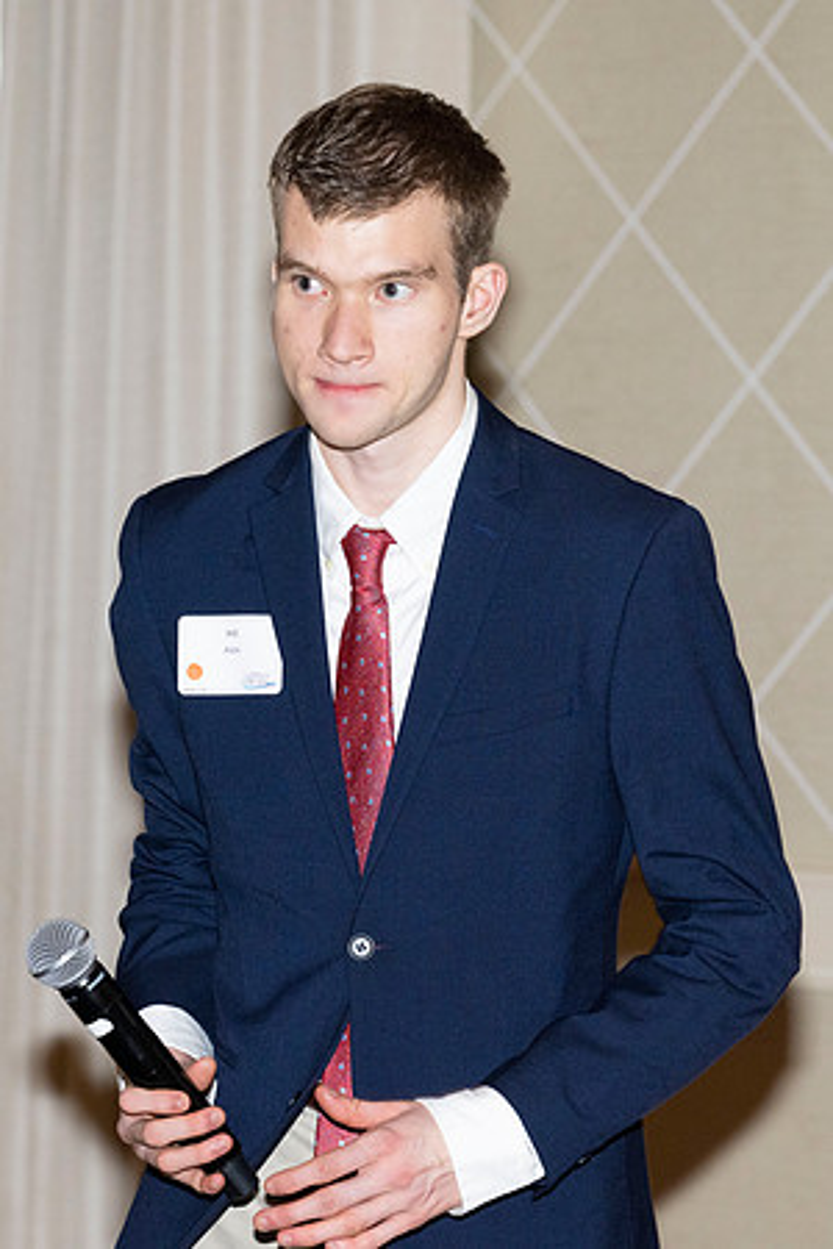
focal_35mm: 180
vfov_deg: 11.4
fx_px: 6247
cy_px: 624
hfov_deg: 7.6
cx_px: 431
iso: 2000
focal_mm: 120
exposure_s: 1/200
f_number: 5.6
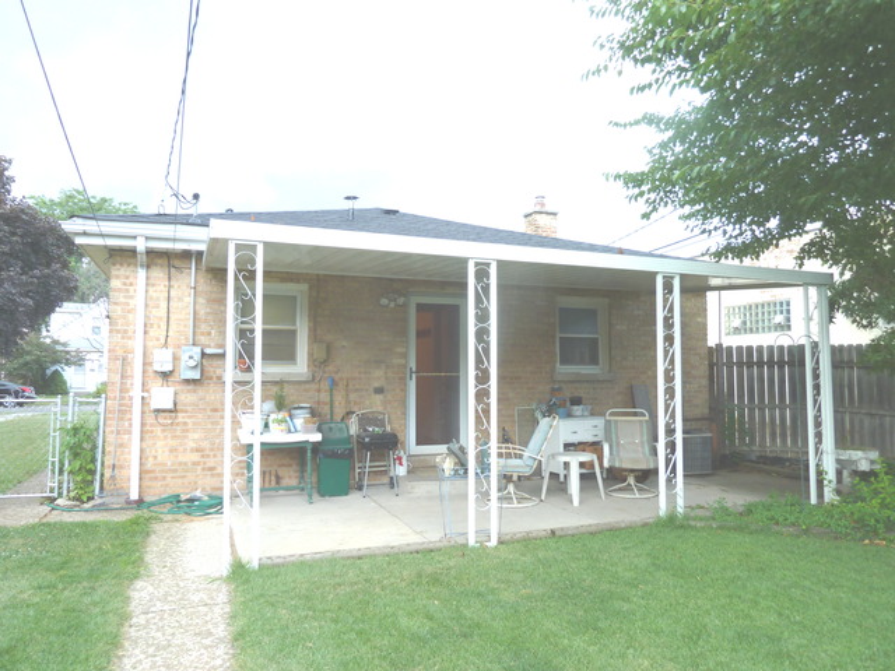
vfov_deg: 54.9
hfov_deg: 69.4
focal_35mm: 25
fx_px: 646
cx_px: 448
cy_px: 336
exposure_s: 1/50
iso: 80
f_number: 3.3
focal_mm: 4.1
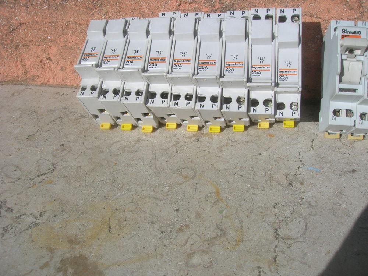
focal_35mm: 34
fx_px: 361
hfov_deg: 54.0
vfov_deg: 41.8
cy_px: 138
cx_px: 184
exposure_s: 1/708
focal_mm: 5.7
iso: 50
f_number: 4.9
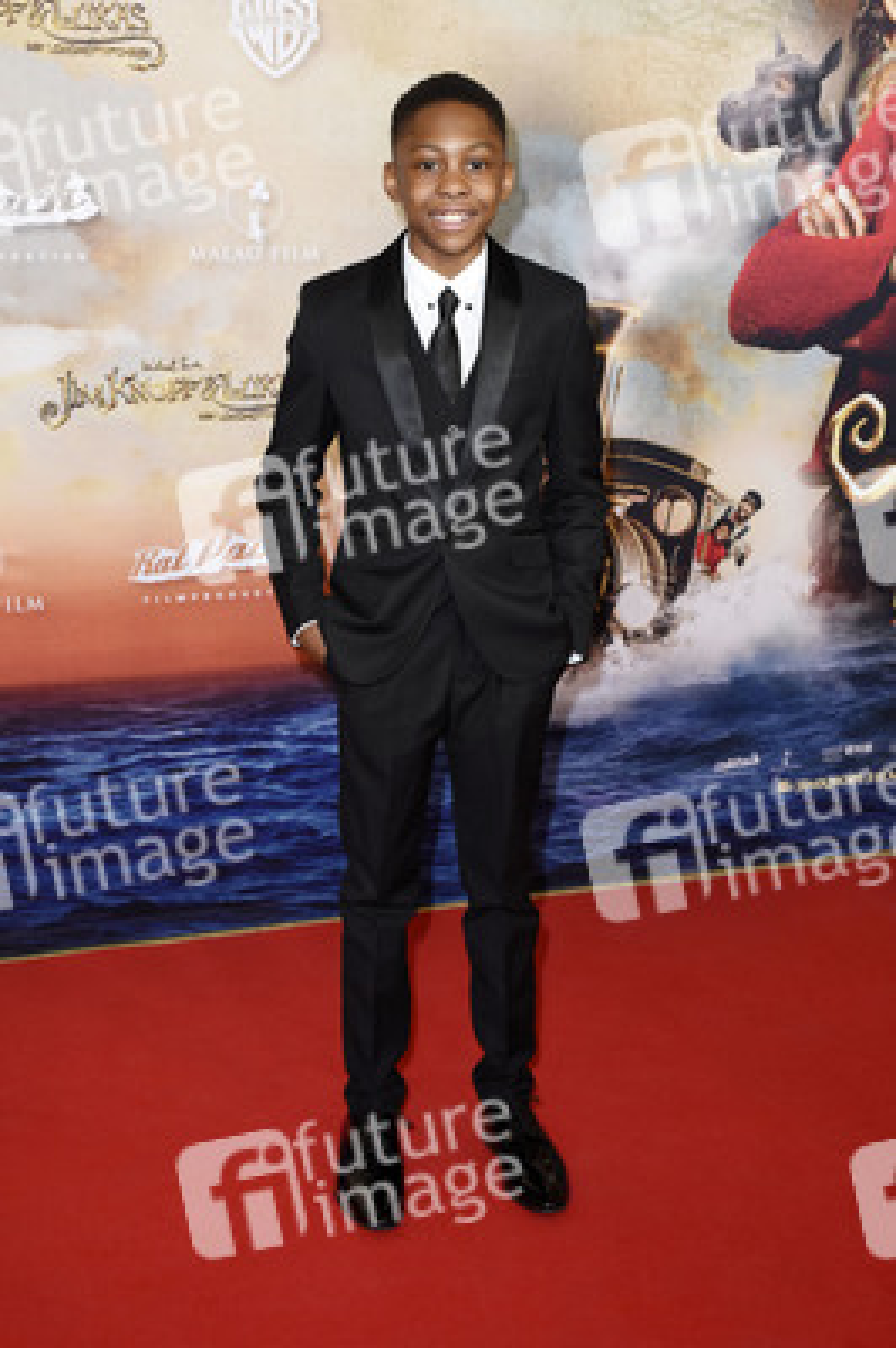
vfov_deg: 38.9
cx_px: 448
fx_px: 1907
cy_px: 674
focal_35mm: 51
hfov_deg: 26.4
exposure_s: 1/100
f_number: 6.3
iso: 640
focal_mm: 34
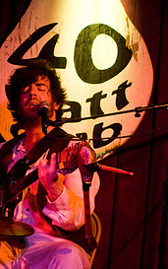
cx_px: 31
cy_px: 129
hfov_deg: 7.5
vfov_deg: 11.9
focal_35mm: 176
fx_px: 1287
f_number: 2.8
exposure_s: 1/60
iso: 1600
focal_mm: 70
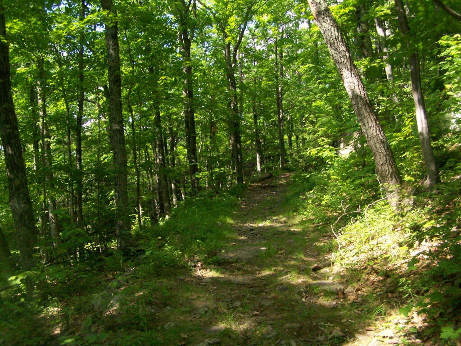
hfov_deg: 49.0
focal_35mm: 38
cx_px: 230
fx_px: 506
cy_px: 173
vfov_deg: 37.7
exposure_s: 1/640
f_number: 4
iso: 400
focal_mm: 6.3
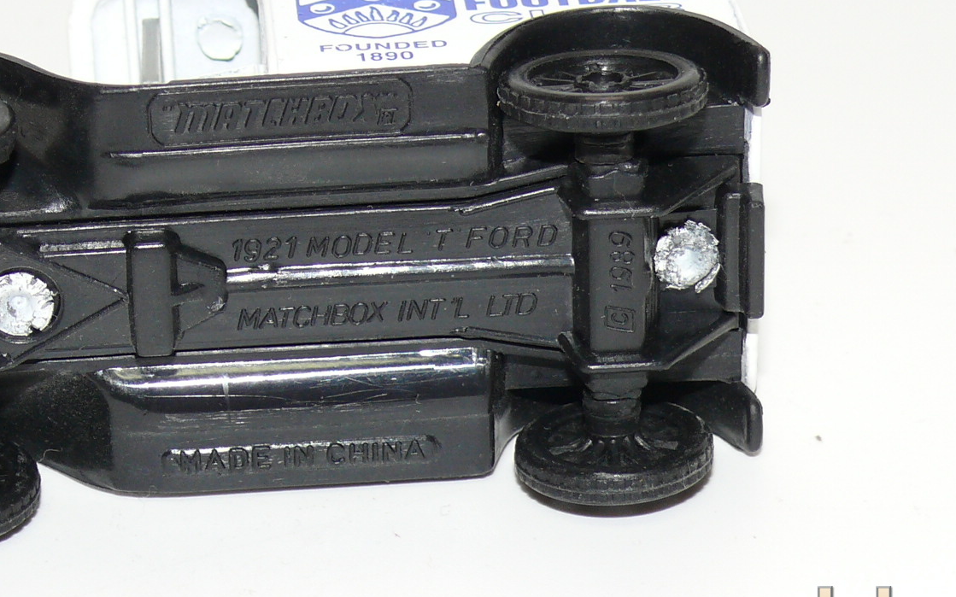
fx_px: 3751
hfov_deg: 14.5
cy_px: 204
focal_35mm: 144
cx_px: 354
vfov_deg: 9.1
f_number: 4
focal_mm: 13
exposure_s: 1/30
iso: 100
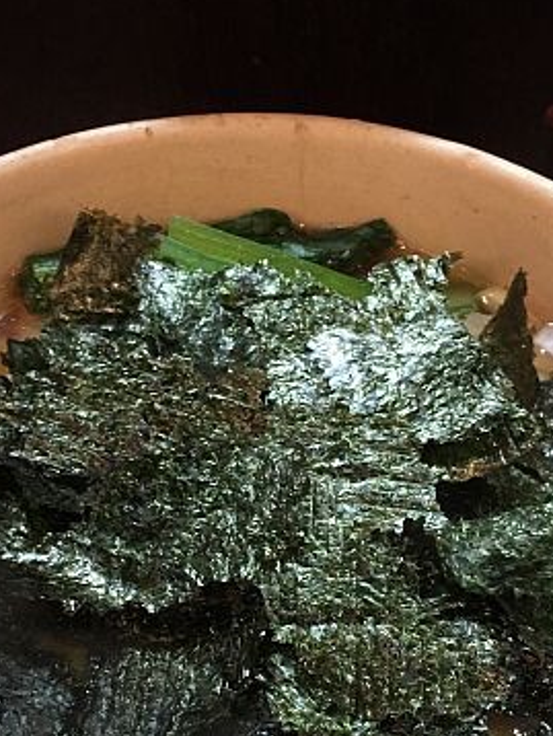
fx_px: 1149
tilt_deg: -53.6
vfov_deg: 34.9
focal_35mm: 54
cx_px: 259
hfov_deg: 27.1
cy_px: 540
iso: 100
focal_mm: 4.15
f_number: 2.2
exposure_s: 1/15
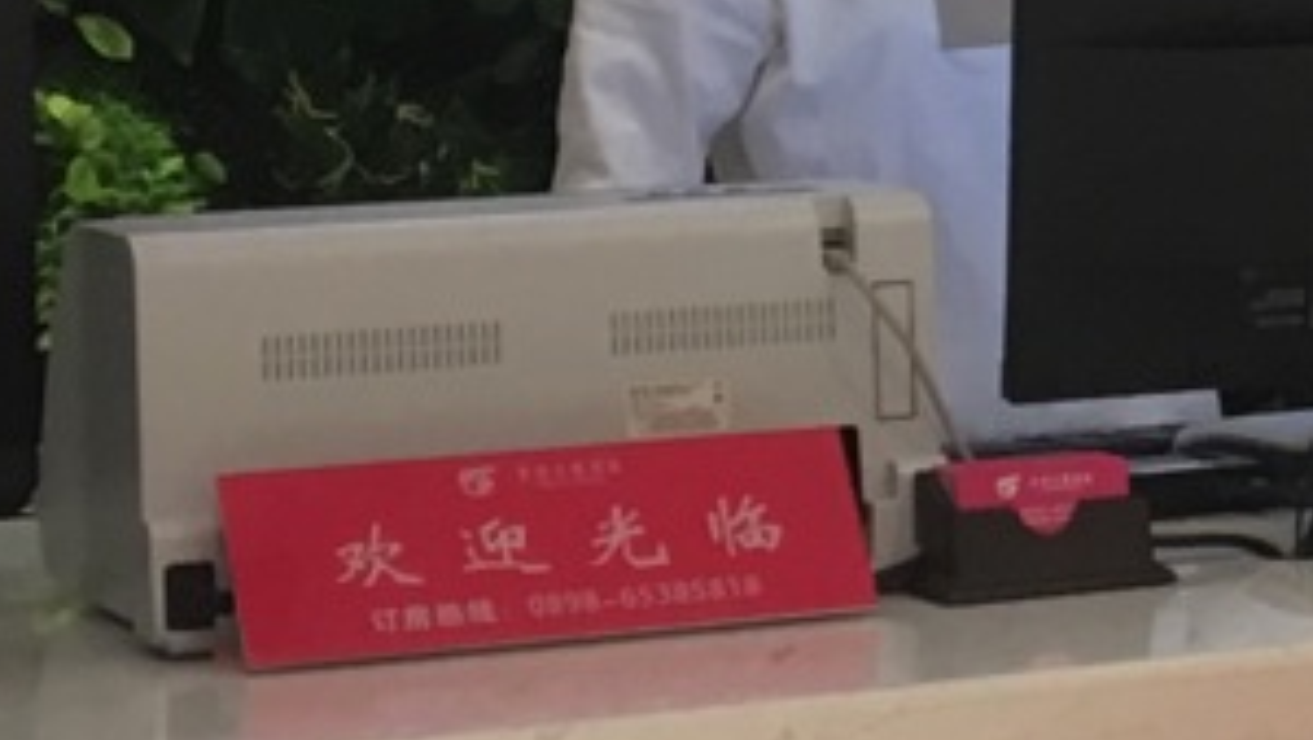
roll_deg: -0.5
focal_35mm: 175
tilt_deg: -1.9
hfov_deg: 11.6
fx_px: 6095
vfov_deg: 6.9
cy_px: -164
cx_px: 2212
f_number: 2.2
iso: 100
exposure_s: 1/33
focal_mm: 4.15
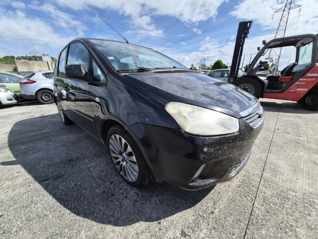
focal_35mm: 13
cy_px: 120
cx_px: 159
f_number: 2.2
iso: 40
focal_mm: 1.74
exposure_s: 1/3333
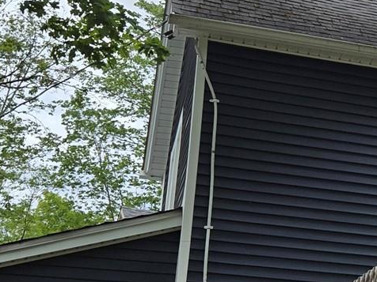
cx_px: 550
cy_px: 223
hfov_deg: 17.9
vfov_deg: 14.9
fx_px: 1078
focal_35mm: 99
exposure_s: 1/2921
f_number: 1.8
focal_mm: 5.4
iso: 40
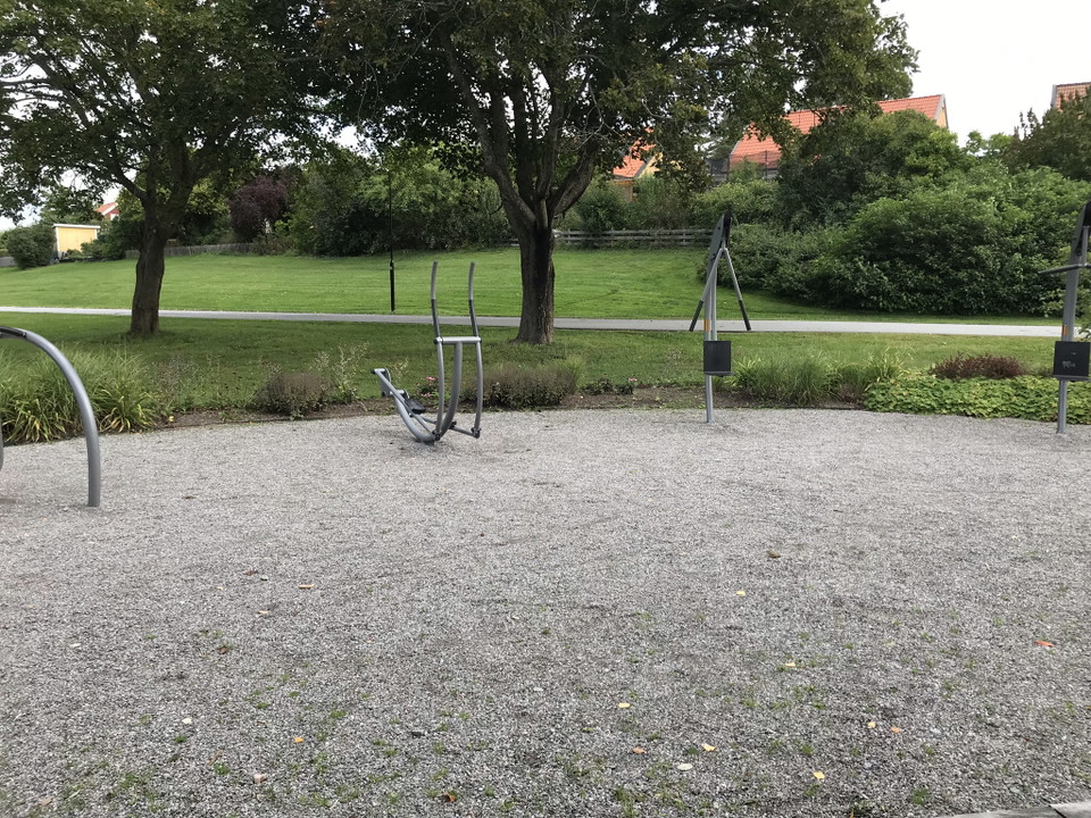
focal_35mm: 28
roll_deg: +0.3
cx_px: 546
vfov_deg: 49.7
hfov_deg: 63.4
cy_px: 409
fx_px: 882
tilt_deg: -7.9
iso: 20
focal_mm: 3.99
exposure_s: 1/204
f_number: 1.8
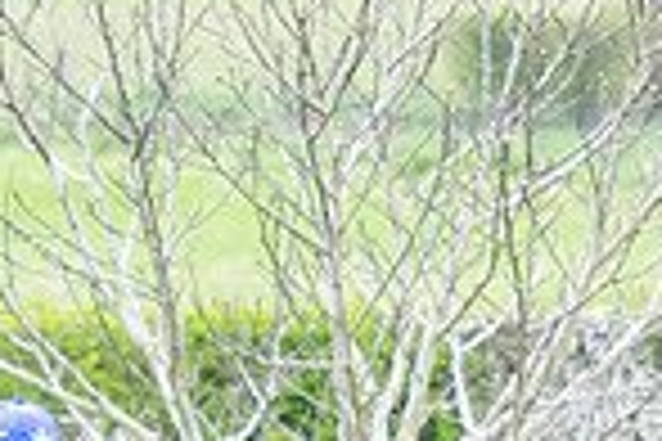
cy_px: 895
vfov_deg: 1.0
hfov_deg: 1.5
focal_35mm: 1343
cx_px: -260
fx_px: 24694
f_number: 4
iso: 400
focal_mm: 160
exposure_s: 1/1000
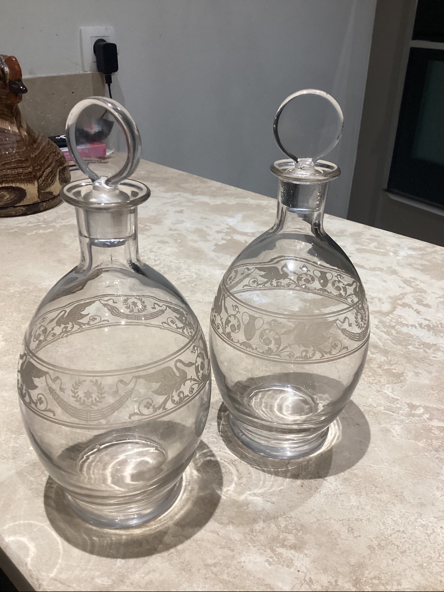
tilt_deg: -28.3
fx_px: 530
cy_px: 296
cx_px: 222
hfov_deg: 45.4
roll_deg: -2.2
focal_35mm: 31
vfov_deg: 58.4
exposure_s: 1/60
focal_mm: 3.3
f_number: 2.4
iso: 160
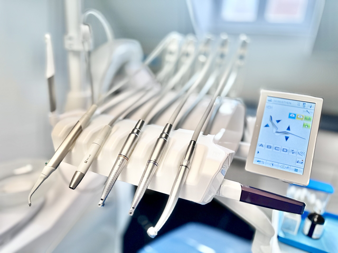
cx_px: 169
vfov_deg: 56.8
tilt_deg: -17.8
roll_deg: -4.0
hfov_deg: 71.6
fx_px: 234
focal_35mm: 24
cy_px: 126
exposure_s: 1/211
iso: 64
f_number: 1.78
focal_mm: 6.86
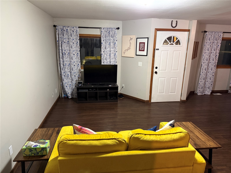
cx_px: 116
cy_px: 86
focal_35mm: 24
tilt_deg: -14.0
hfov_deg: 71.6
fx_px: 160
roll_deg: -0.6
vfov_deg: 56.8
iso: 800
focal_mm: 6.76
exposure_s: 1/40
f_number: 1.78
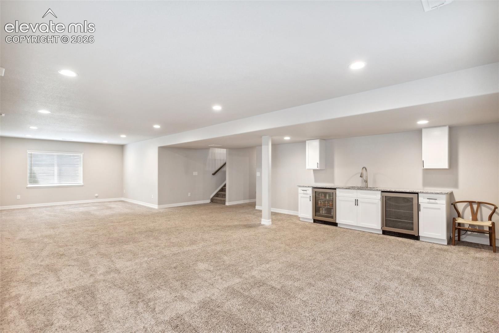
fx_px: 236
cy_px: 166
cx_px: 250
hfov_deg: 93.3
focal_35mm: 17
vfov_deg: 70.4
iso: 400
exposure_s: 1/6
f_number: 8
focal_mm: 17
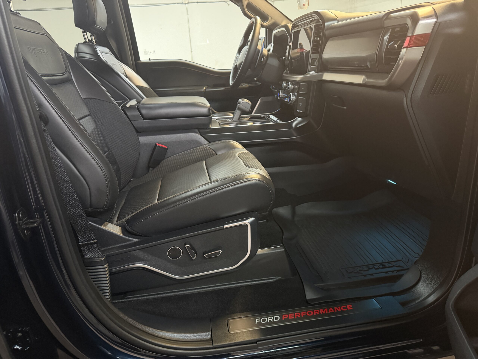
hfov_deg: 71.6
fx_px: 331
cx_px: 239
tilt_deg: -18.4
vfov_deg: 56.8
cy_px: 180
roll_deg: +4.8
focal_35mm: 24
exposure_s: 1/26
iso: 1000
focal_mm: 6.76
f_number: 1.78
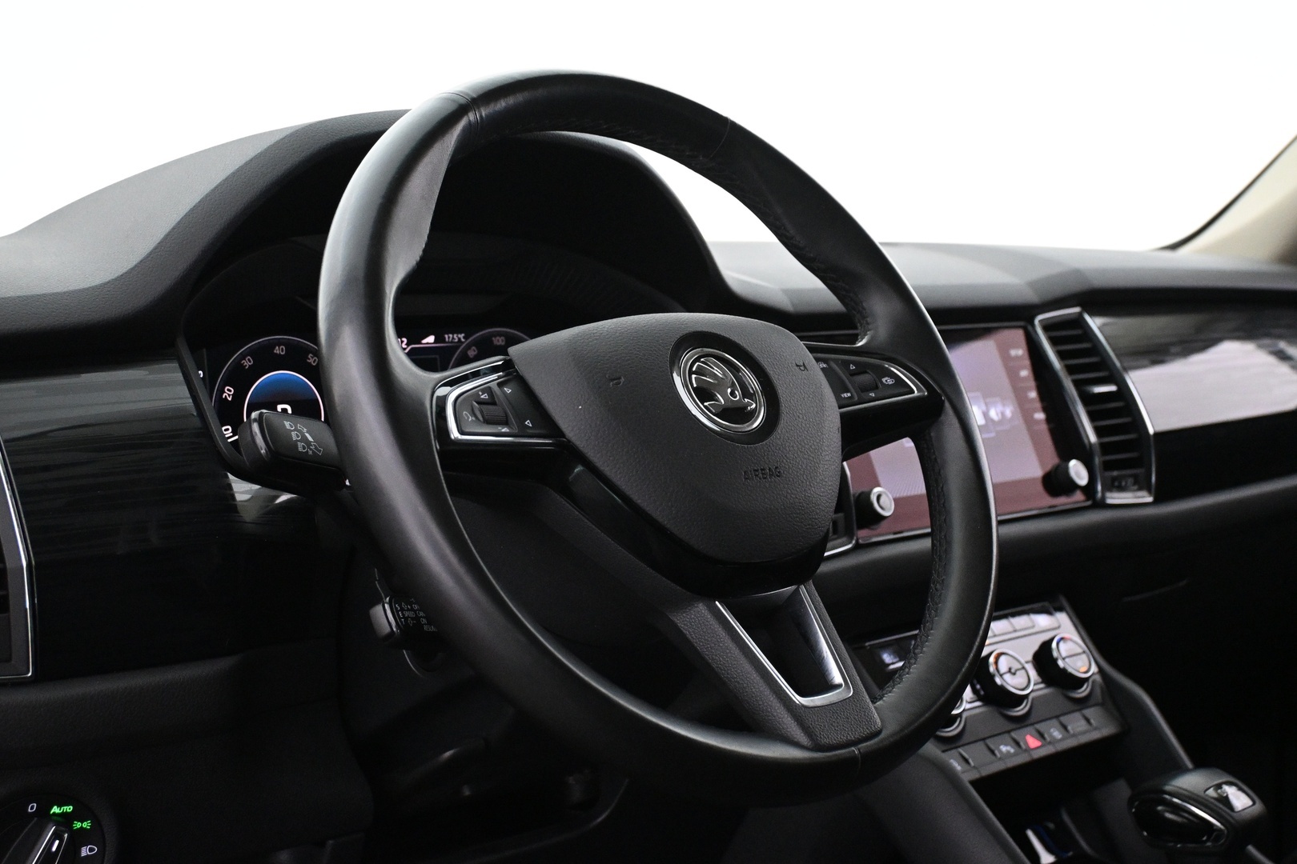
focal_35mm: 45
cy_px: 432
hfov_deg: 43.6
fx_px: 1621
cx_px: 648
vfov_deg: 29.9
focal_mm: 30
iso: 4000
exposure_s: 1/40
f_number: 4.8
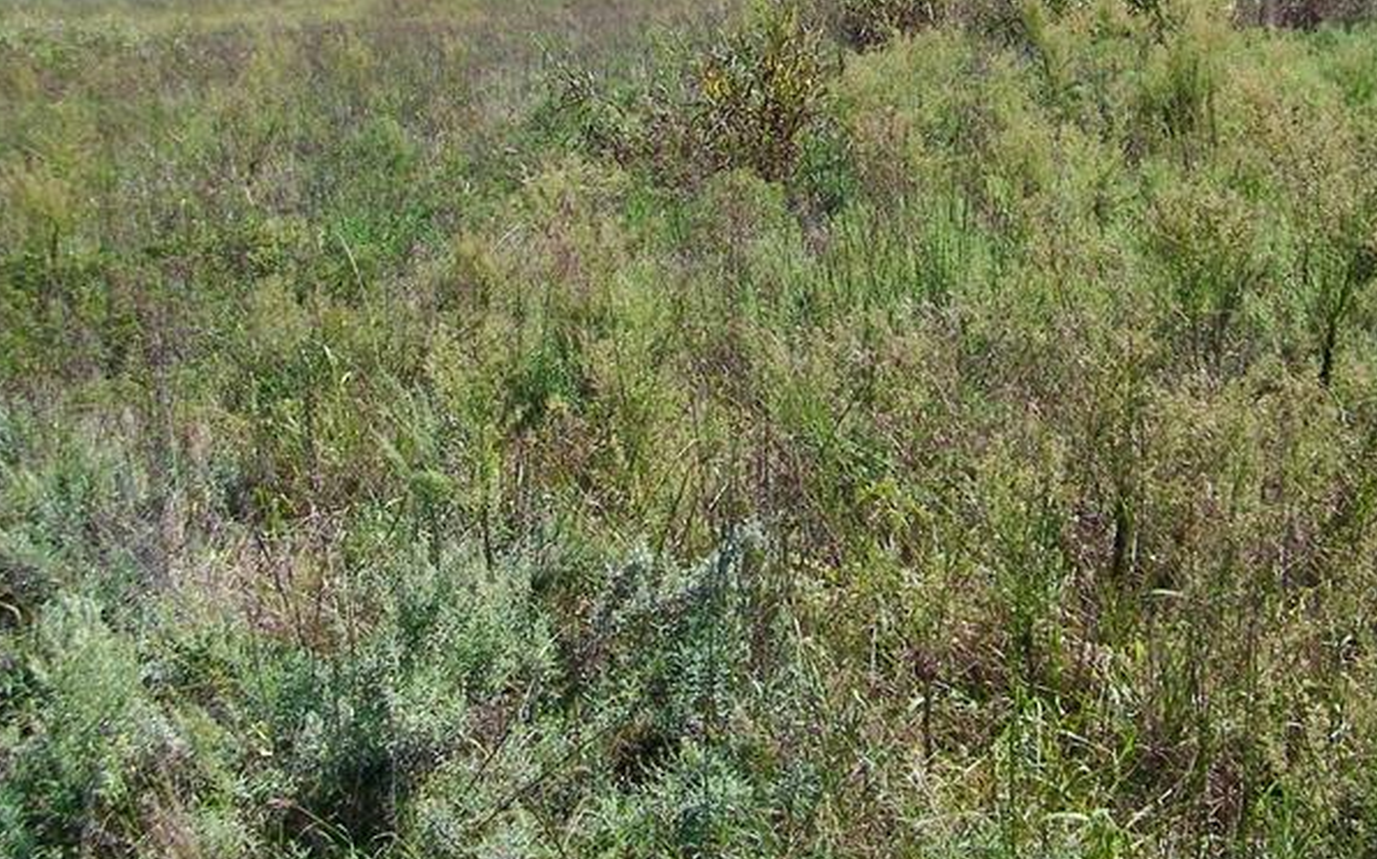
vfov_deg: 24.5
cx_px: 839
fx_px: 1913
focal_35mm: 51
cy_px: 69
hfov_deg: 39.4
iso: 80
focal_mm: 5
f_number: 7
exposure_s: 1/250
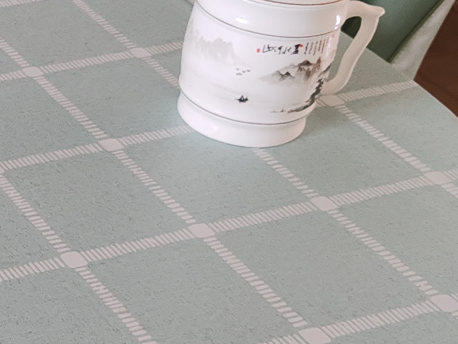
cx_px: -253
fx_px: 1337
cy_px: 251
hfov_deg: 17.3
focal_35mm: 101
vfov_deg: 14.6
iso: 2500
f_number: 1.9
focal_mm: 6.12
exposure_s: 1/33
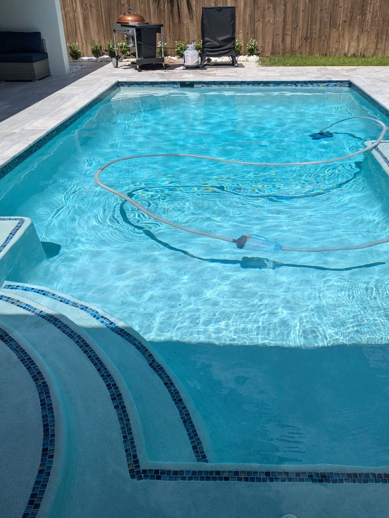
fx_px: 479
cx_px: 221
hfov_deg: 44.1
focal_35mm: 32
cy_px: 268
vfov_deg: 56.8
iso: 57
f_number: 1.73
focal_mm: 4.38
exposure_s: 1/4673
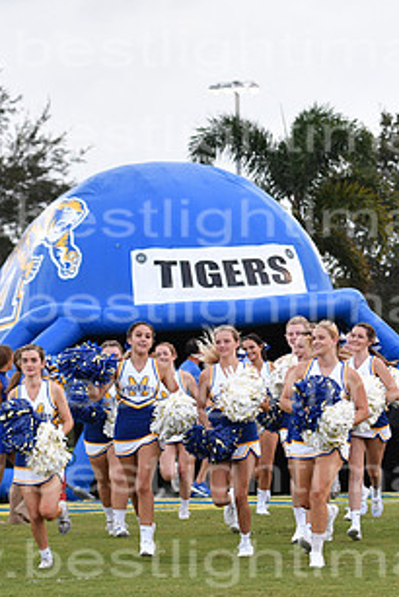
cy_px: 351
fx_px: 4001
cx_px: 278
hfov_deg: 5.7
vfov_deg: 8.5
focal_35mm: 241
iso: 800
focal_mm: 85
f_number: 3.2
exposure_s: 1/1000
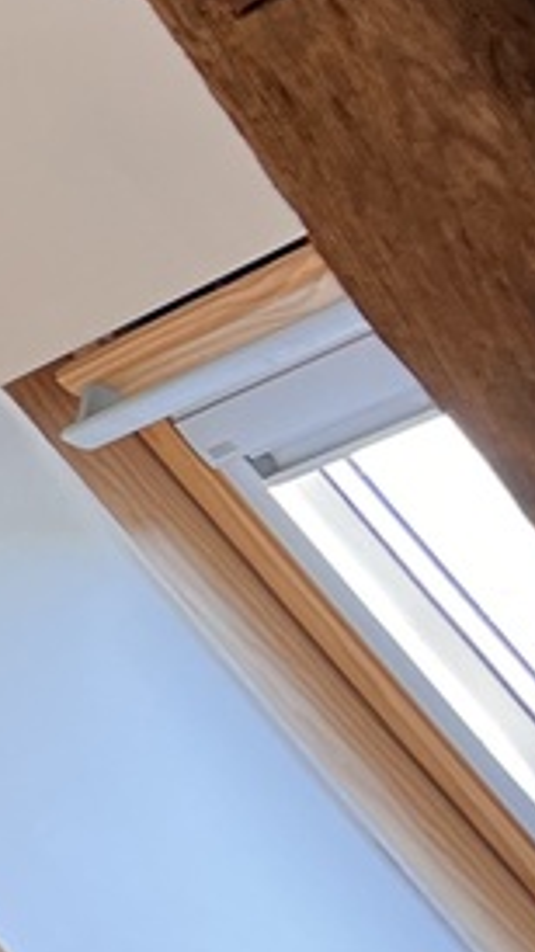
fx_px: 3760
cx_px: -1417
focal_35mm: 149
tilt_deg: +6.6
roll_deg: -1.3
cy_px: 962
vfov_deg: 14.2
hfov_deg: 6.8
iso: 125
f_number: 1.6
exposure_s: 1/118
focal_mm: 5.1
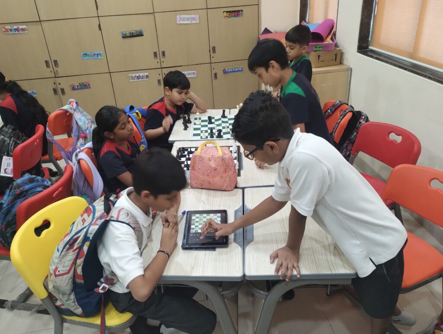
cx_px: 222
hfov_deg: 63.4
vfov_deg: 49.9
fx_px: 359
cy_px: 167
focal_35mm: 28
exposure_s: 1/33
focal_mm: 4.27
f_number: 1.8
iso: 916
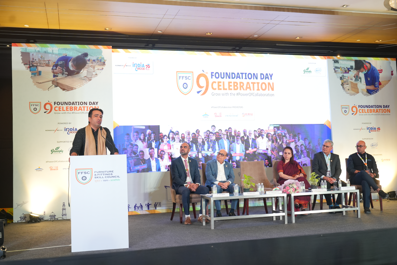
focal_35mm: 40
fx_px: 441
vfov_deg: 33.4
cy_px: 132
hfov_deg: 48.5
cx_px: 198
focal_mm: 40
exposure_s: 1/125
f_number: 4
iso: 1250
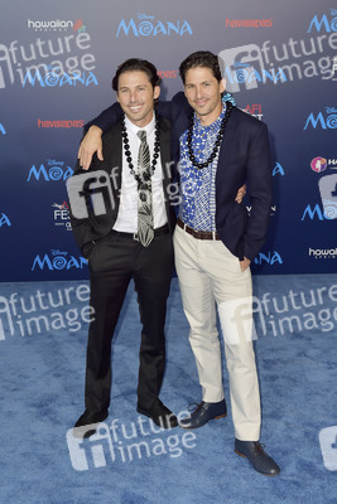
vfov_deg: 44.5
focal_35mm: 44
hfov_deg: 30.5
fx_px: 617
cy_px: 252
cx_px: 168
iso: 400
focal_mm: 44
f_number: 4.5
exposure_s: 1/320
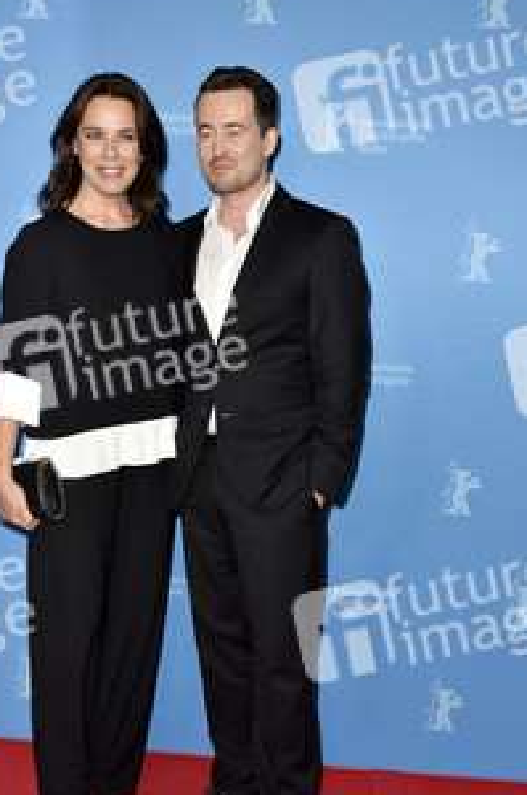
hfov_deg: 27.9
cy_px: 488
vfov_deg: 40.9
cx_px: 188
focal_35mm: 48
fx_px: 1058
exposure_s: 1/125
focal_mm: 36
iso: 640
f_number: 5.6
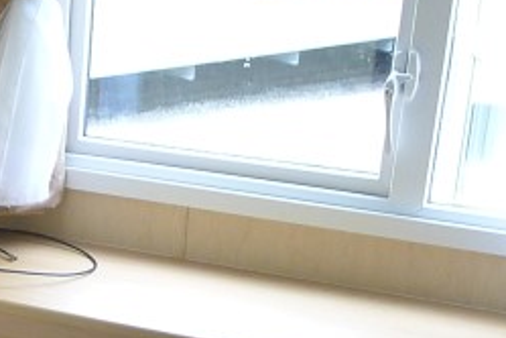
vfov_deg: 11.6
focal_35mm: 111
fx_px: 1560
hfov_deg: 17.6
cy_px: 558
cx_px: -88
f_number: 2
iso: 200
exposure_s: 1/60
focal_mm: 5.1
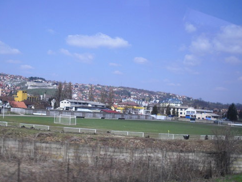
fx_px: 329
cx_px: 109
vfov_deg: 30.8
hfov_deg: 40.4
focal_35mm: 47
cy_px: 105
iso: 64
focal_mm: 6.2
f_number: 5.6
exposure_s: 1/200
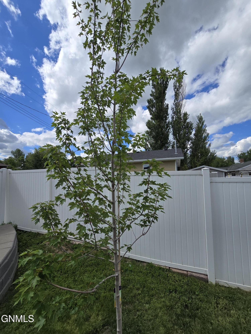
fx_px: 126
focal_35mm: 13
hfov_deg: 89.9
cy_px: 167
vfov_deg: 106.2
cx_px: 126
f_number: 2.2
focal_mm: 2.2
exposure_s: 1/2843
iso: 50
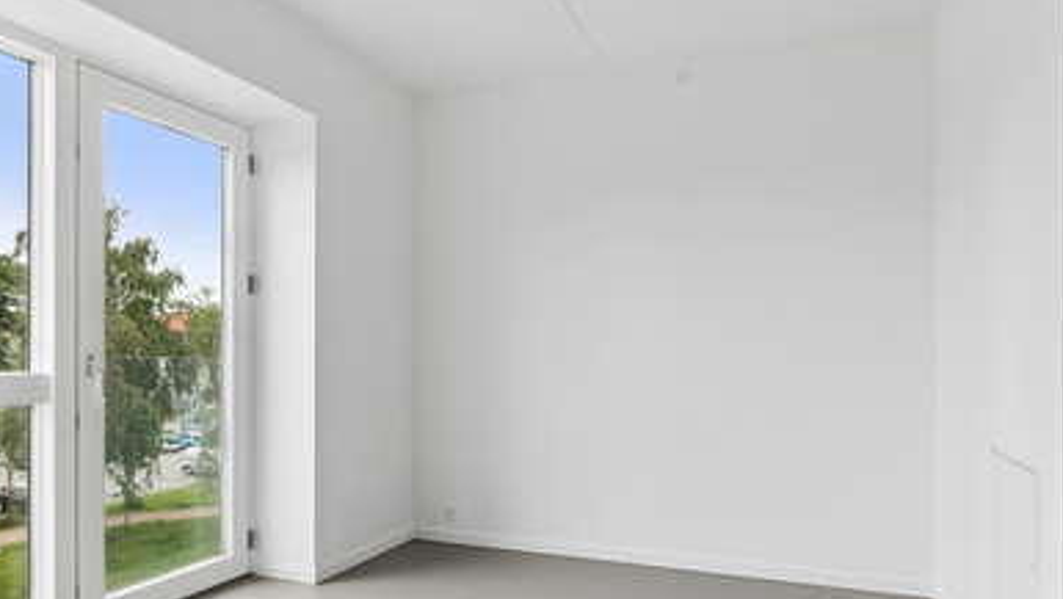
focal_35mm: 24
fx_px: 677
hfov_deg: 76.2
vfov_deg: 47.3
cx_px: 505
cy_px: 375
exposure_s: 1/30
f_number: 8
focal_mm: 14
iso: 200
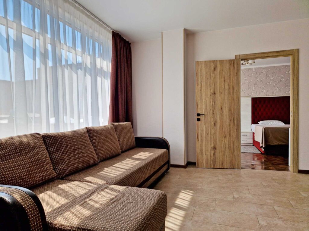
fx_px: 205
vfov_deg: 58.8
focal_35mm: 23
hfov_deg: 74.0
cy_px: 116
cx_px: 154
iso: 50
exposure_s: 1/642
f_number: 1.8
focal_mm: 5.4
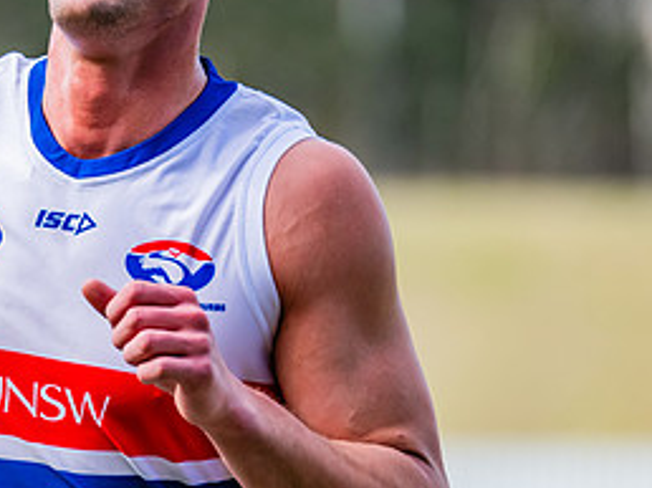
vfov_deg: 1.4
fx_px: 19288
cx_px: 122
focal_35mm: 1025
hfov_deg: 1.9
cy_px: 65
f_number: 5.6
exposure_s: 1/1600
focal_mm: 420
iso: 800
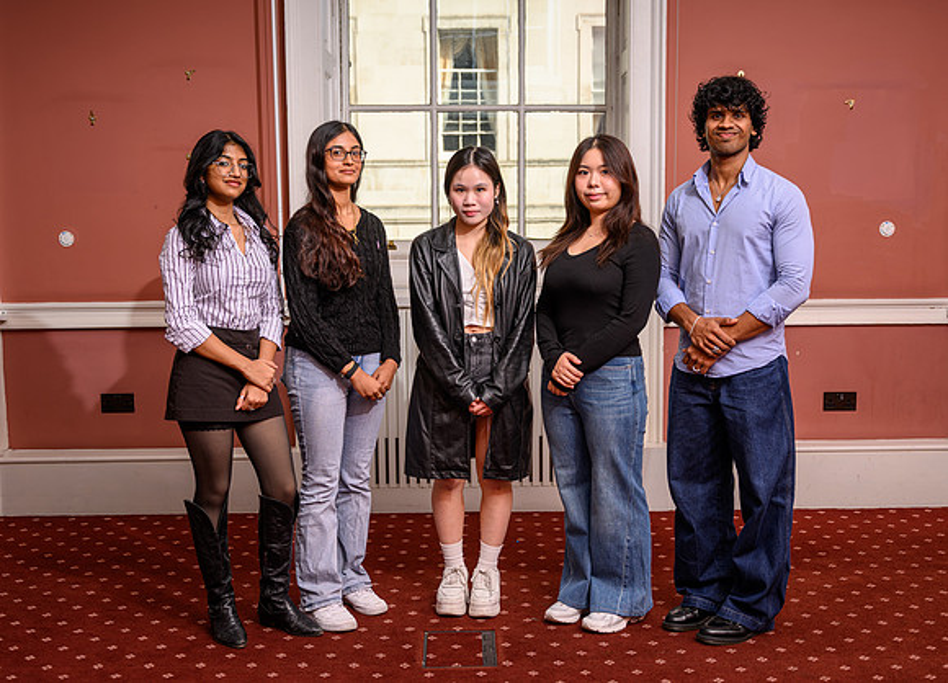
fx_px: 1233
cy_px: 337
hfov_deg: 42.0
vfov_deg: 31.0
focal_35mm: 46
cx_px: 507
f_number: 4
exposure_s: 1/200
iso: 40
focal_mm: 42
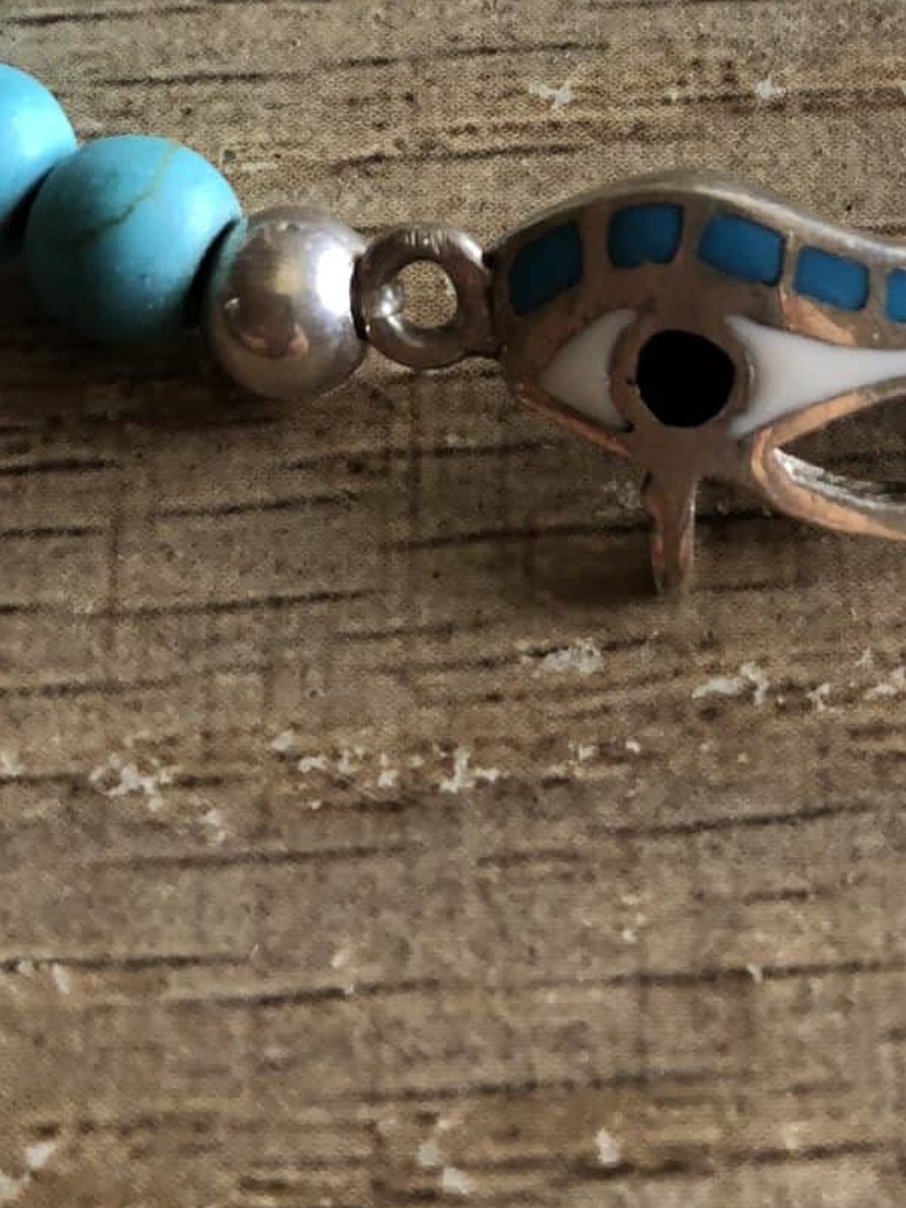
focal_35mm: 72
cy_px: -138
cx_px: 568
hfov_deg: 20.4
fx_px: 2513
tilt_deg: -59.6
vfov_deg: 25.0
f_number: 1.8
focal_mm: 4
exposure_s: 1/30
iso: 32
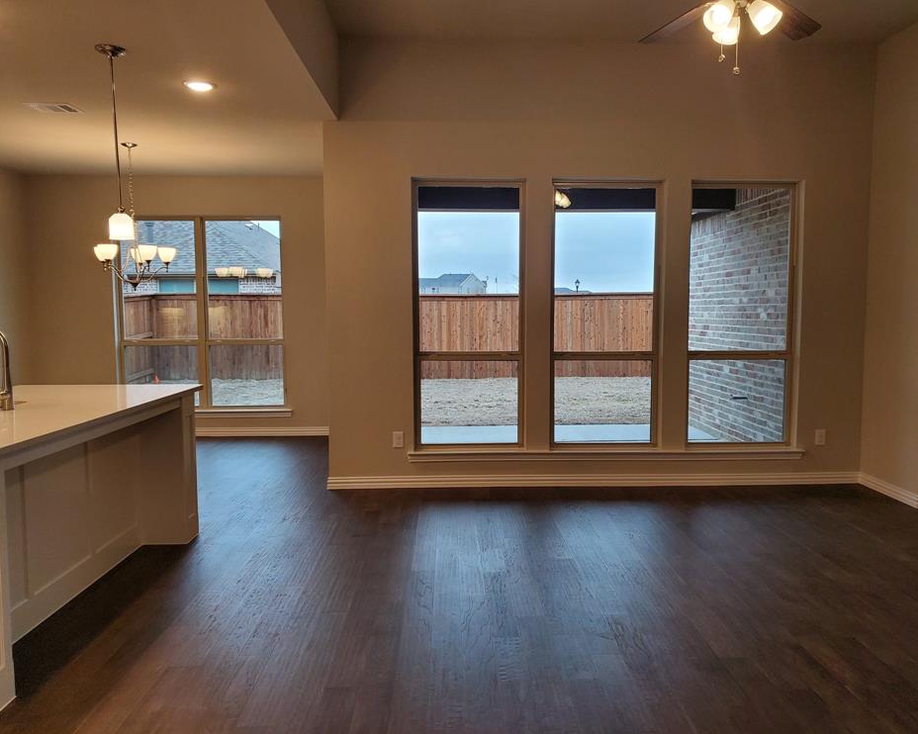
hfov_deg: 62.2
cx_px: 490
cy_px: 363
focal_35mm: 28
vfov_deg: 51.5
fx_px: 761
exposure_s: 1/120
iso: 125
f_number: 2.4
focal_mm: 4.3
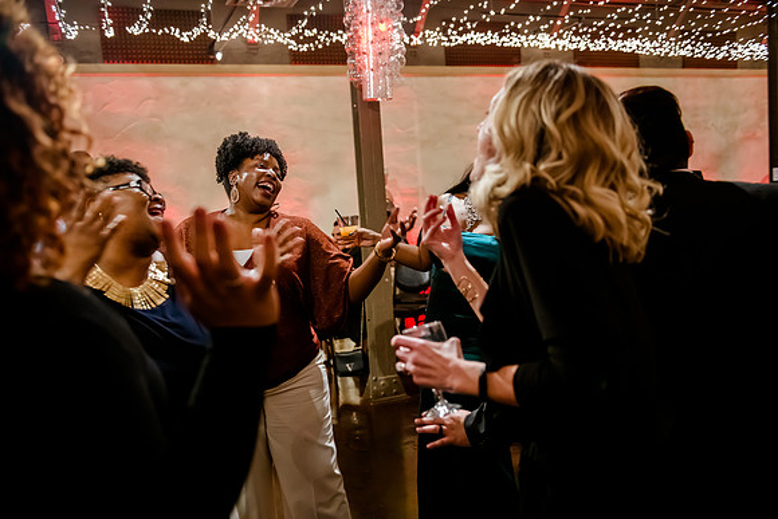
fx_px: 670
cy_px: 260
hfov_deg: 60.3
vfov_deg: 42.3
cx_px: 389
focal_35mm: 31
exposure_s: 1/100
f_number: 2.8
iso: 5000
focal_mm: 31
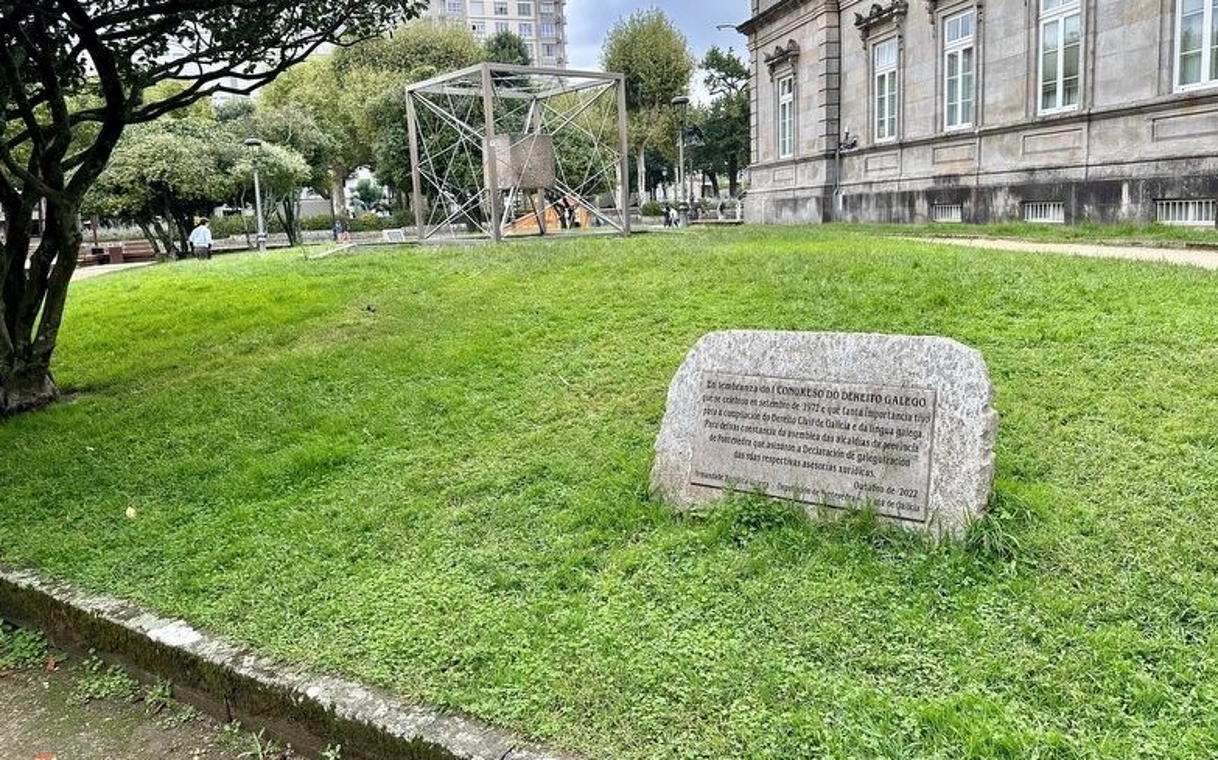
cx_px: 607
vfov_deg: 47.5
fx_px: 863
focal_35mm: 26
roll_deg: +2.5
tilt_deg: -8.6
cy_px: 337
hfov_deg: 70.4
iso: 80
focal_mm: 6.86
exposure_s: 1/421
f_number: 1.78
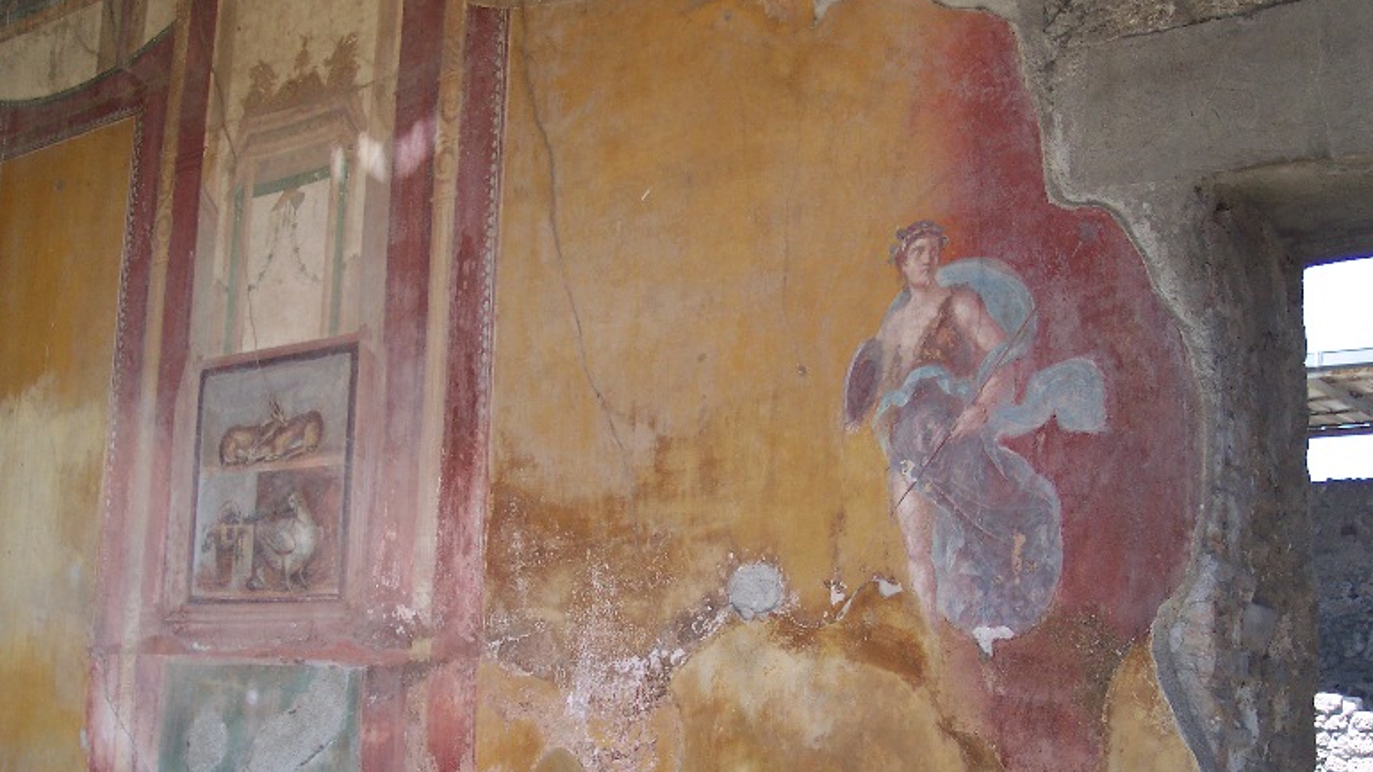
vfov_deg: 27.7
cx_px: 701
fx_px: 1565
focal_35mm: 43
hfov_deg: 47.4
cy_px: 456
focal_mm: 8
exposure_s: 1/350
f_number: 2.8
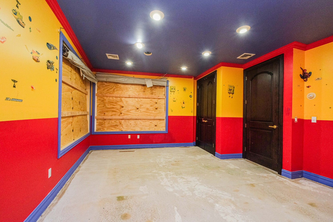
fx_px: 139
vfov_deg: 77.3
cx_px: 166
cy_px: 111
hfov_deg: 100.4
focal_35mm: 15
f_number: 7.1
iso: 2500
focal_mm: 10
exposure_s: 1/60
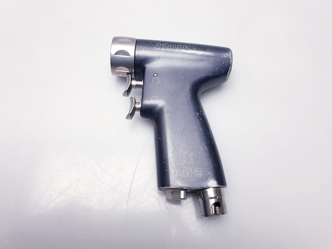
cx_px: 166
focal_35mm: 26
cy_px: 124
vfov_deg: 53.1
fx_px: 249
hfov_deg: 67.3
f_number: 2.4
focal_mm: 4.3
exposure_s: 1/100
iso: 80
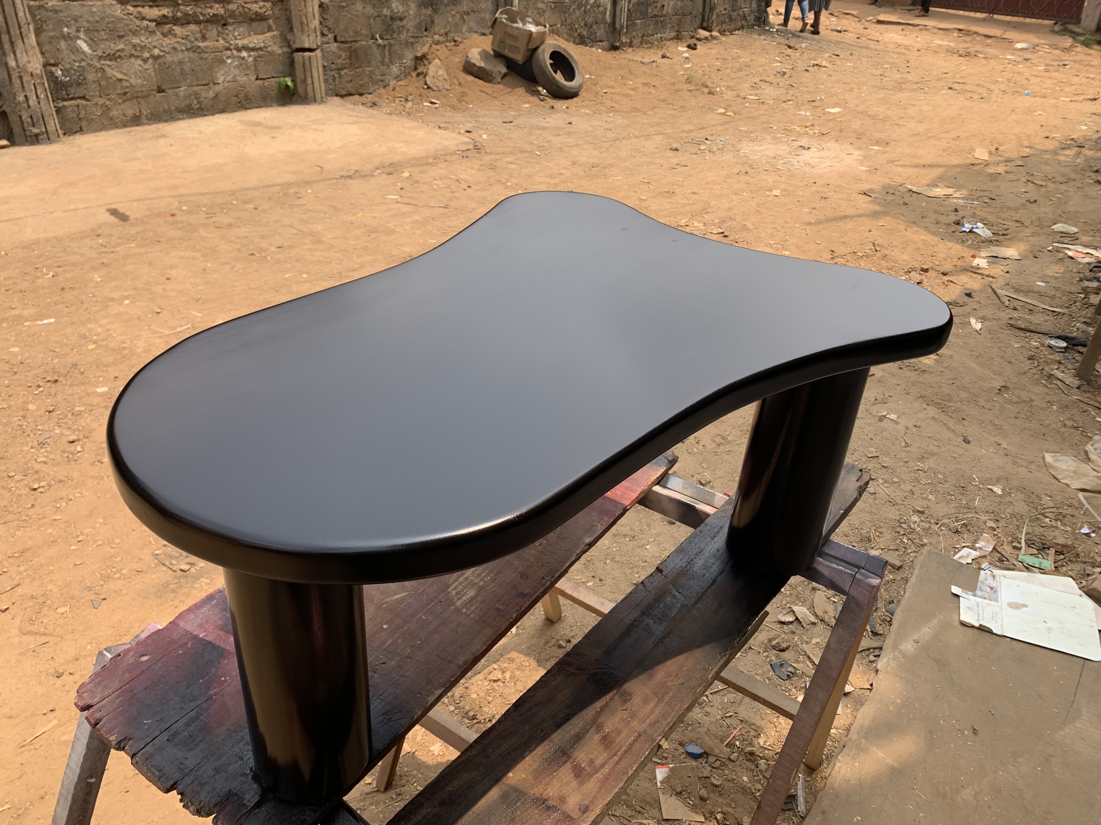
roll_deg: -3.7
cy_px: 412
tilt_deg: -30.9
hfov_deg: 67.3
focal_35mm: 26
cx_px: 550
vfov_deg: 53.1
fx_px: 827
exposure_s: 1/1314
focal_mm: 4.25
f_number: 1.8
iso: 25
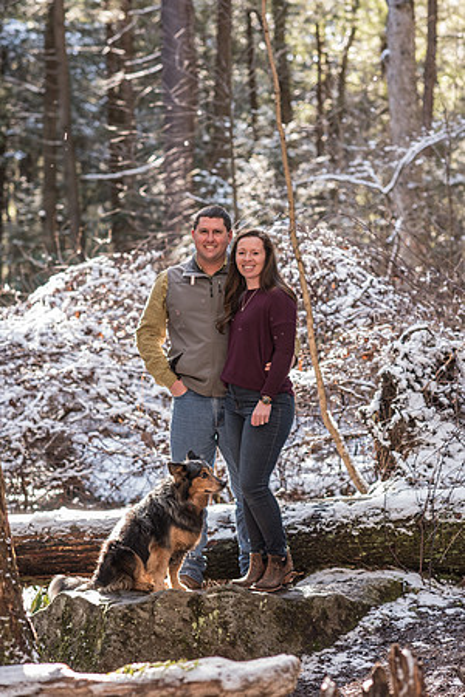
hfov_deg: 16.1
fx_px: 1647
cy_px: 348
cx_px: 232
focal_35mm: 85
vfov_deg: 23.9
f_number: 3.2
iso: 800
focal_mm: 85
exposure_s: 1/250
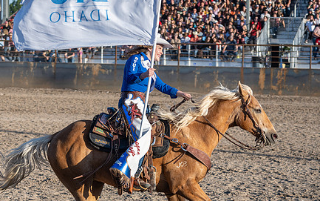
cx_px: 96
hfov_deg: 17.5
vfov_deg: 11.0
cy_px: 88
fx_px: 1038
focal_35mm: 119
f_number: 4
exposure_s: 1/1000
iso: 125
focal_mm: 75
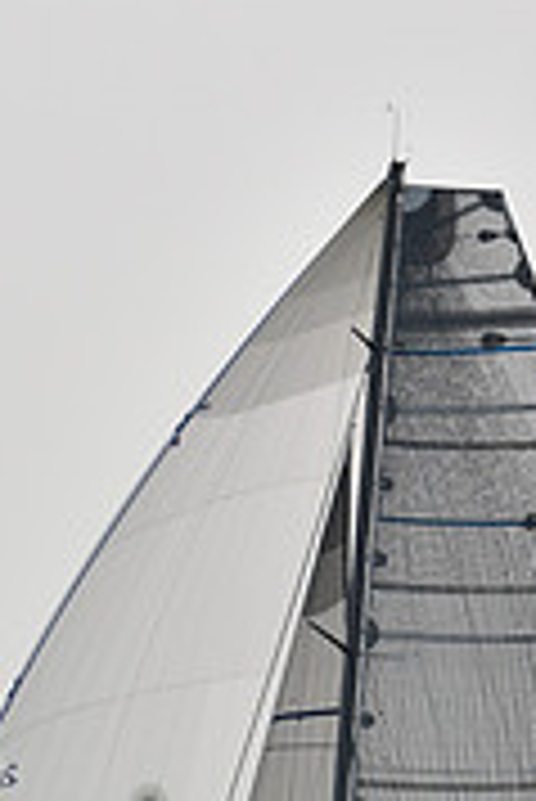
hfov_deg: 4.9
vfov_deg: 7.3
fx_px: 6241
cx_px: 214
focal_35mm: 280
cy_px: 1134
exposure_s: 1/800
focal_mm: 86
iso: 250
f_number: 13
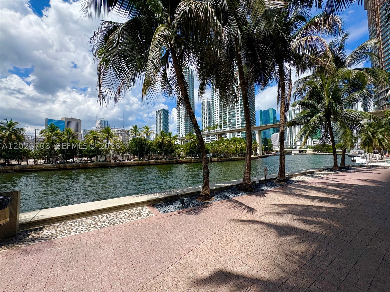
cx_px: 195
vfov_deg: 85.7
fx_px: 158
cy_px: 146
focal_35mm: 14
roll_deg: +4.2
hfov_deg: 102.1
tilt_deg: +3.0
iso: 50
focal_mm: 2.22
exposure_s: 1/2083
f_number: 2.2
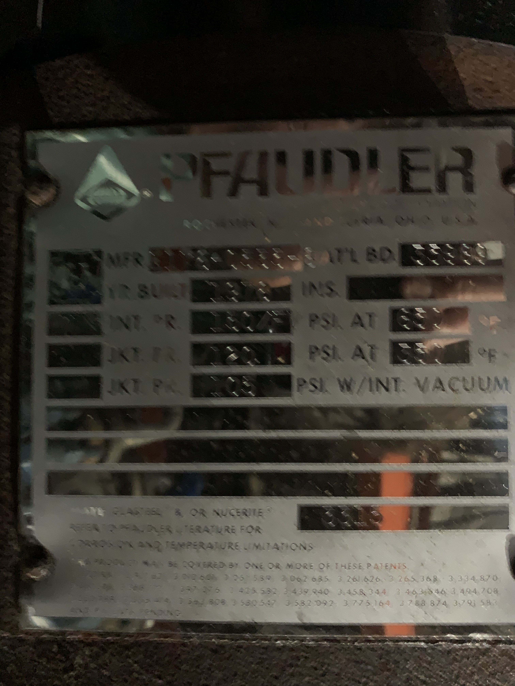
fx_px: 516
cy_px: 343
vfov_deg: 67.3
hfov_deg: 53.1
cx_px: 258
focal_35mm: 26
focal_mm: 4.25
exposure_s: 1/4
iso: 800
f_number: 1.8
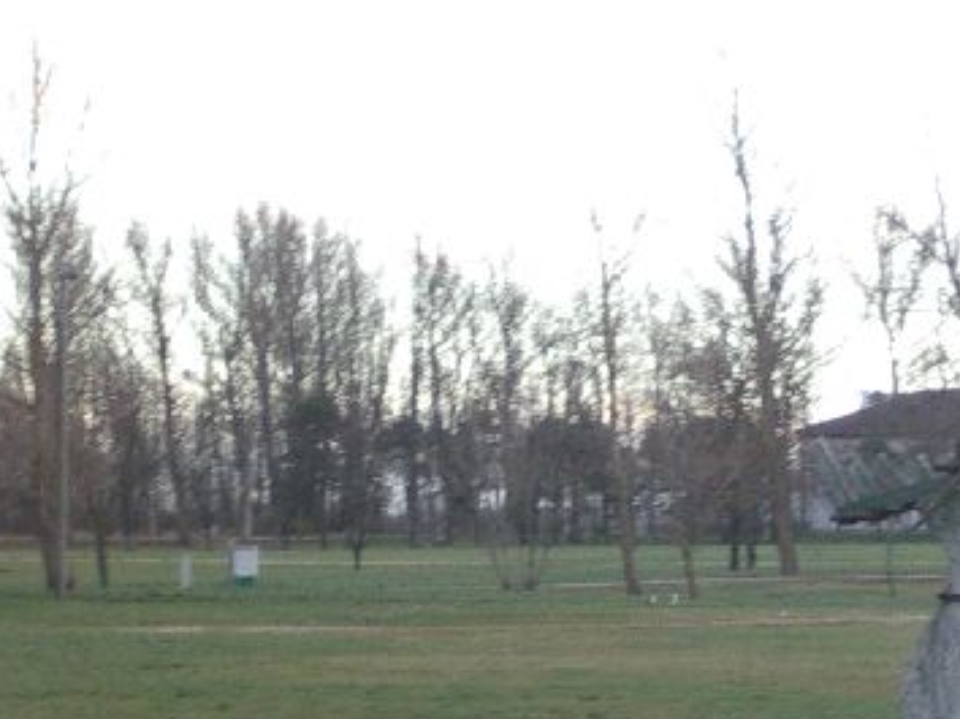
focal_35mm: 226
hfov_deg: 8.7
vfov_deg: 6.6
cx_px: 1017
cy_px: 464
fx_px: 6263
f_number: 4.6
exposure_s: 1/60
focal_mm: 15.2
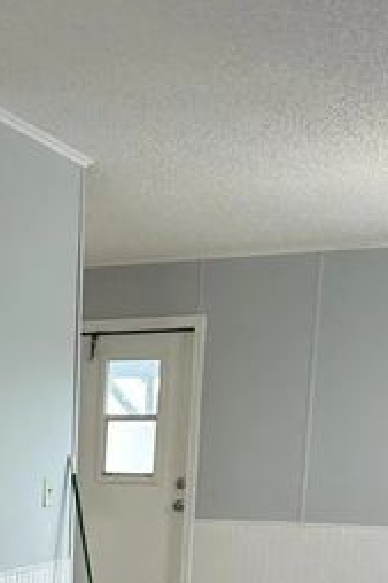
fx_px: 1360
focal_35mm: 84
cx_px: -117
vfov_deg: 22.0
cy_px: 733
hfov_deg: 15.5
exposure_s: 1/60
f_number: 1.78
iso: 125
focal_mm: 6.86
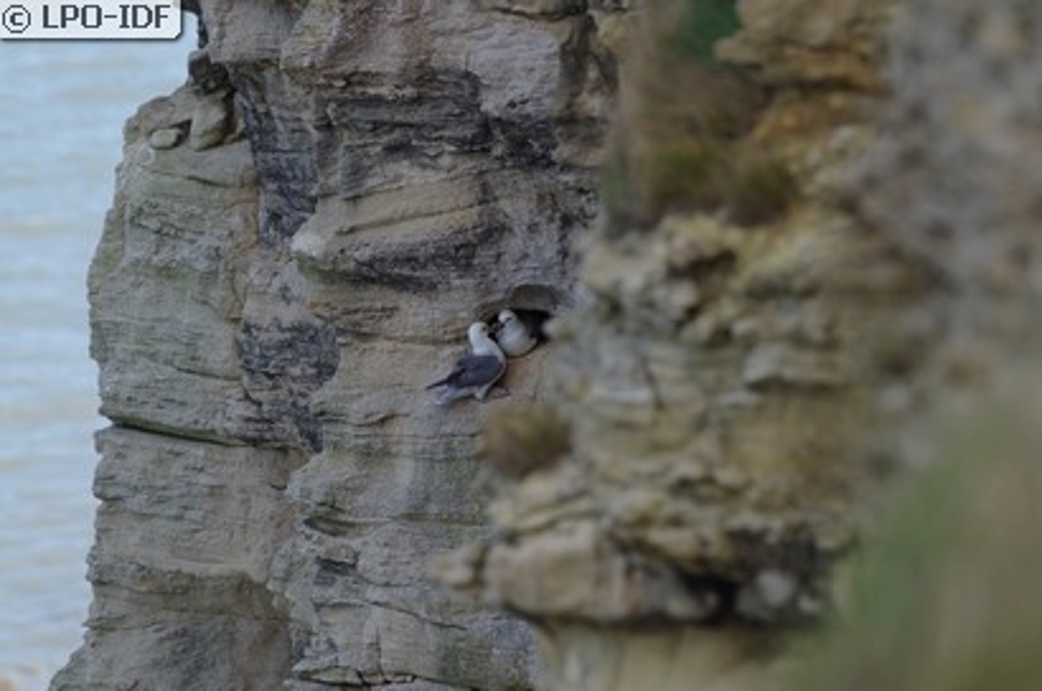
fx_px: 13004
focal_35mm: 450
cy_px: 346
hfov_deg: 4.6
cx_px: 521
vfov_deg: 3.0
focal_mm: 300
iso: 400
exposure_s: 1/800
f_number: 5.6
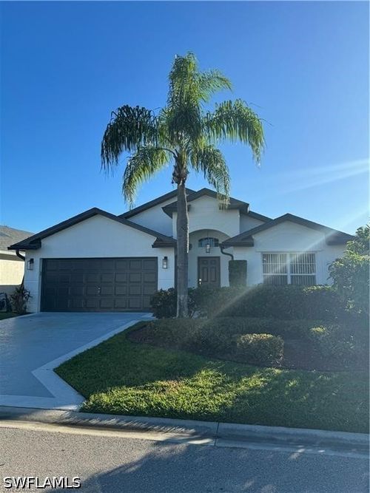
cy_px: 246
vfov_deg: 71.6
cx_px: 185
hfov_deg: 56.8
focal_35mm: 24
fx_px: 342
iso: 80
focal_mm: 6.86
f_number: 1.78
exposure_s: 1/3413
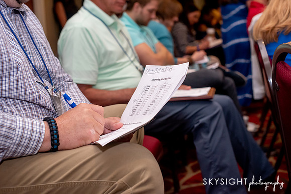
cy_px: 97
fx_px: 404
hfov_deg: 39.6
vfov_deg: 27.0
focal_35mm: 50
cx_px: 146
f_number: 5
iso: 4000
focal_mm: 50
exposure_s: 1/200
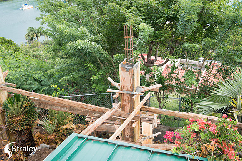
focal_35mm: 38
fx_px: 255
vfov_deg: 35.1
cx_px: 121
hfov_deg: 50.7
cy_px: 80
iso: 400
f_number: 6.3
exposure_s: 1/125
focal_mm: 38
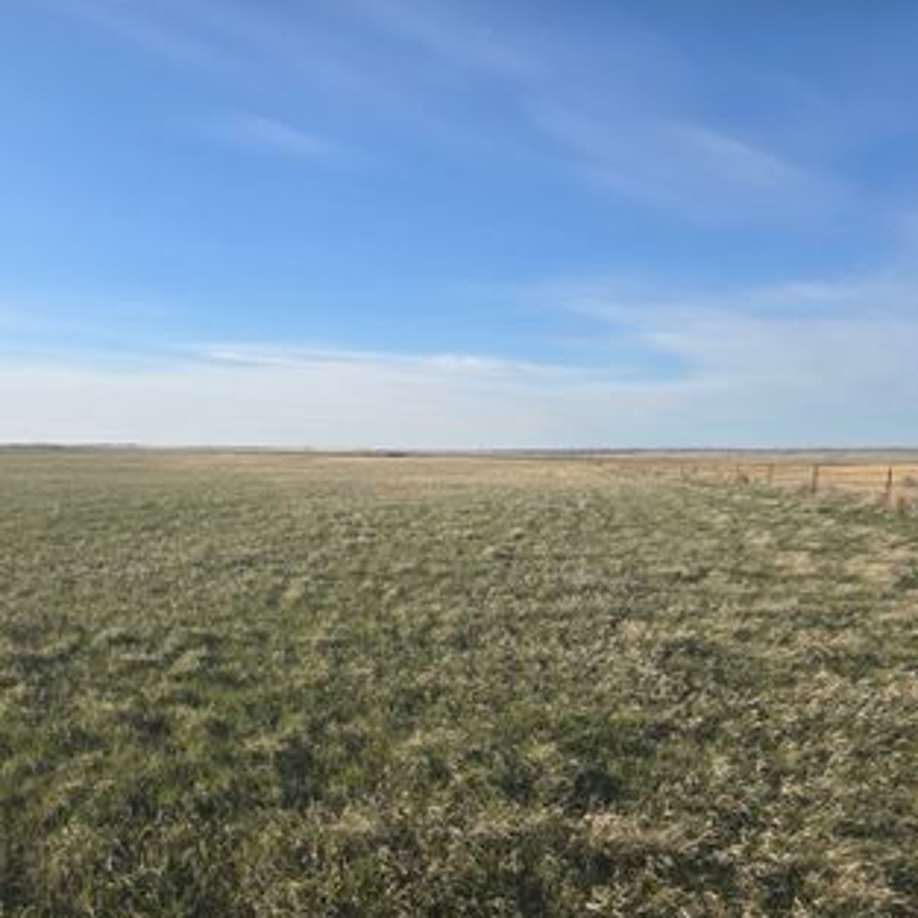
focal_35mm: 28
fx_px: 840
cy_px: 471
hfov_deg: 56.7
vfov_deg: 57.3
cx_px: 350
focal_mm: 6.3
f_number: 1.7
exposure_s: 1/924
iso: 12
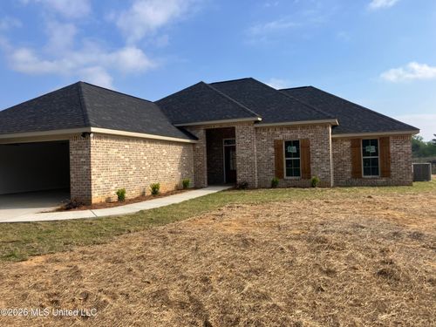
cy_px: 164
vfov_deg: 49.7
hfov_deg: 63.4
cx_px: 218
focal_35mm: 28
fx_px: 353
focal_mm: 3.99
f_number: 1.8
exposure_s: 1/1736
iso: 32
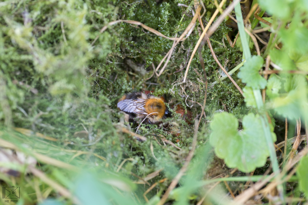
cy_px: 102
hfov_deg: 15.2
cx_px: 154
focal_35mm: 135
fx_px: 1155
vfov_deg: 10.2
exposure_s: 1/50
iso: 200
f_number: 8
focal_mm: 90
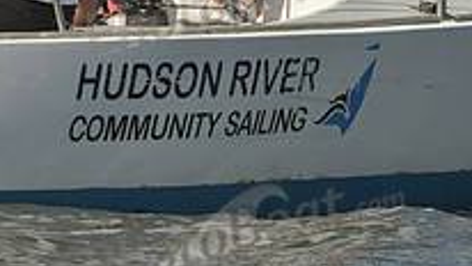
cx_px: -34
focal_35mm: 591
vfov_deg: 2.1
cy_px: -88
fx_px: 7399
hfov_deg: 3.6
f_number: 6.3
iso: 200
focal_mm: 200
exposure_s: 1/1250
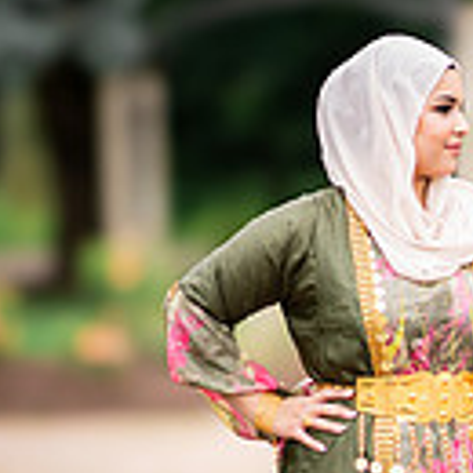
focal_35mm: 322
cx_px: 713
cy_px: 402
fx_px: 4978
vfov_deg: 5.4
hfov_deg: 5.4
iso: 100
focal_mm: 85
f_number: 1.4
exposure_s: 1/1600
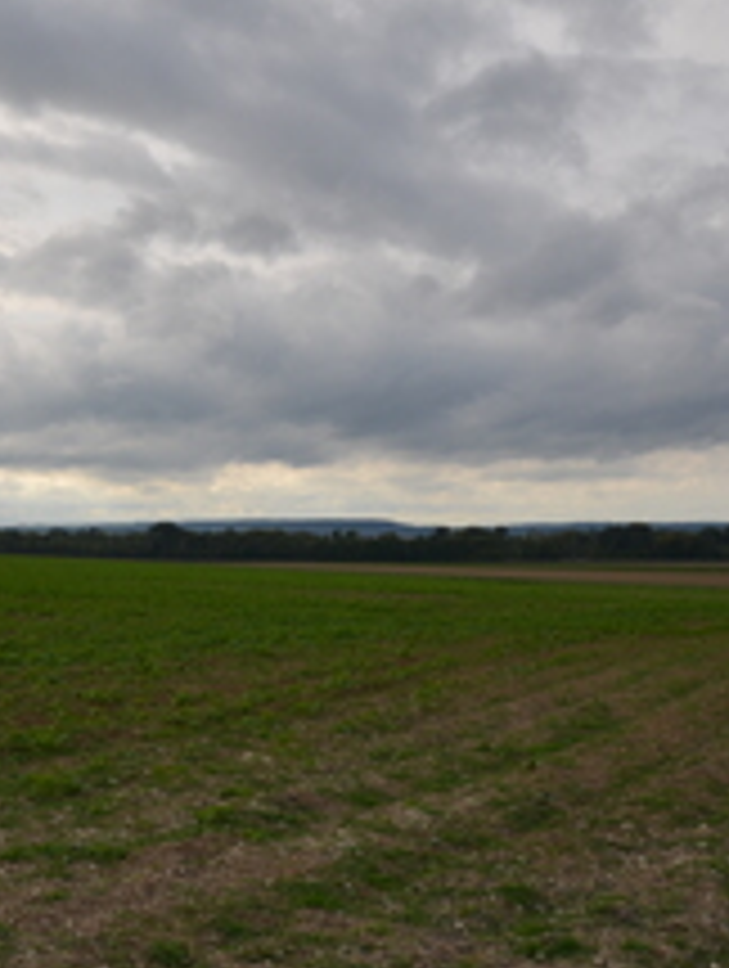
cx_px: 99
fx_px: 1316
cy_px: 489
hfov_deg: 29.9
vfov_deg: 40.4
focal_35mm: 47
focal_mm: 16
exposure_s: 1/320
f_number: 9
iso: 125
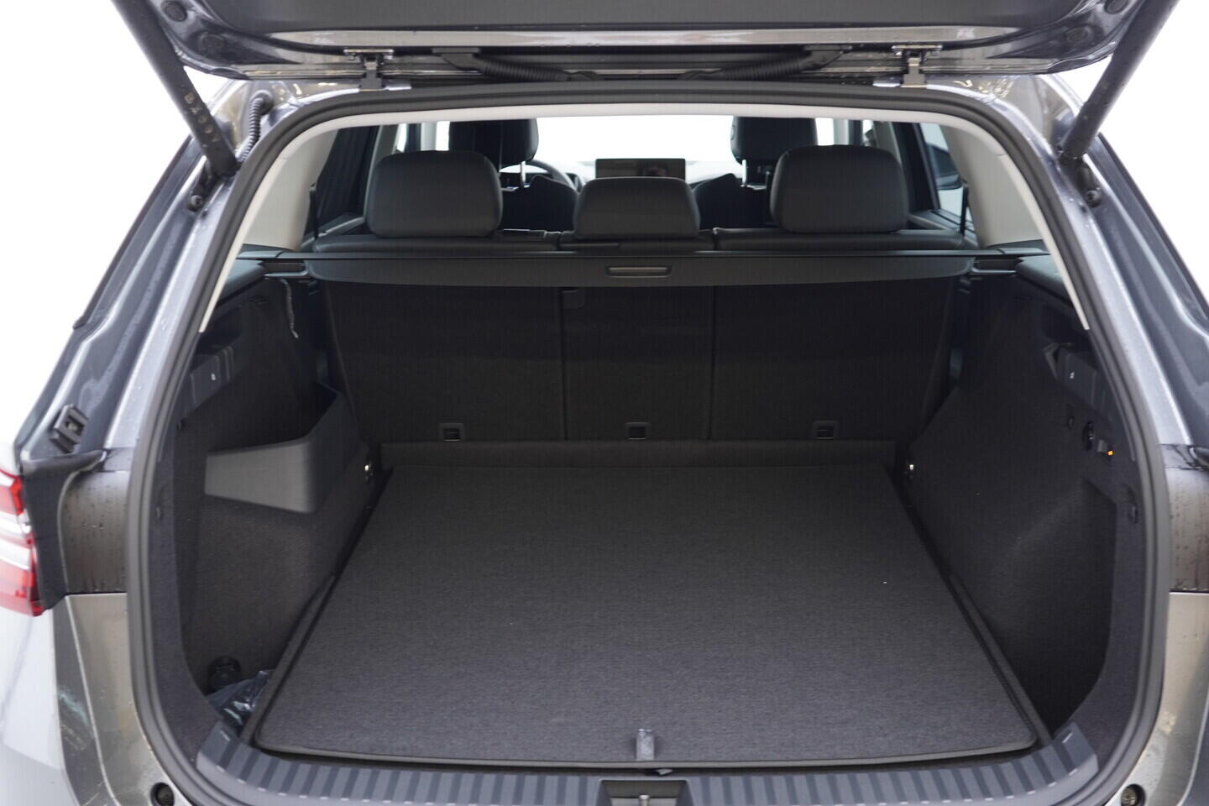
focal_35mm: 36
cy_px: 403
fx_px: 1209
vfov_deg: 36.9
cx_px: 604
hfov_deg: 53.1
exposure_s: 1/40
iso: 500
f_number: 2.8
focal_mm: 24
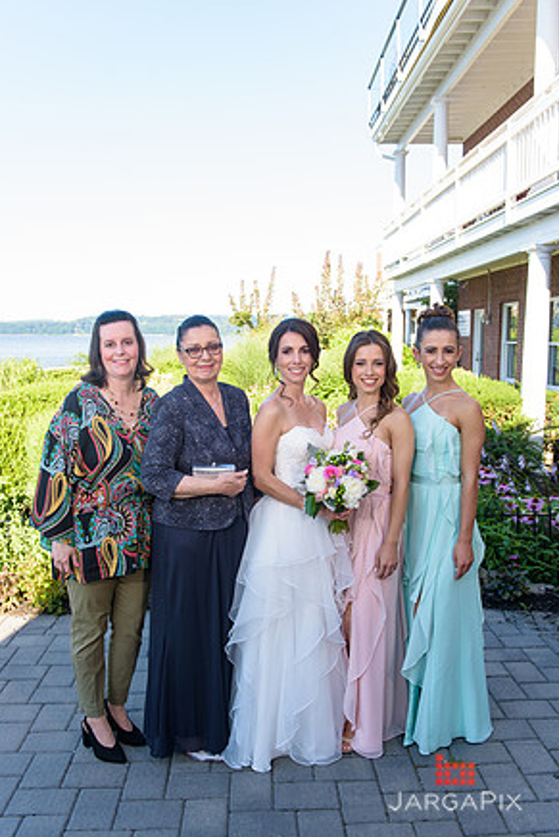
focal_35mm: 32
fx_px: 745
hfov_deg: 41.1
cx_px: 282
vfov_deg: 58.7
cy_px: 420
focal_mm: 31
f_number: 4
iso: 200
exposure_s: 1/250
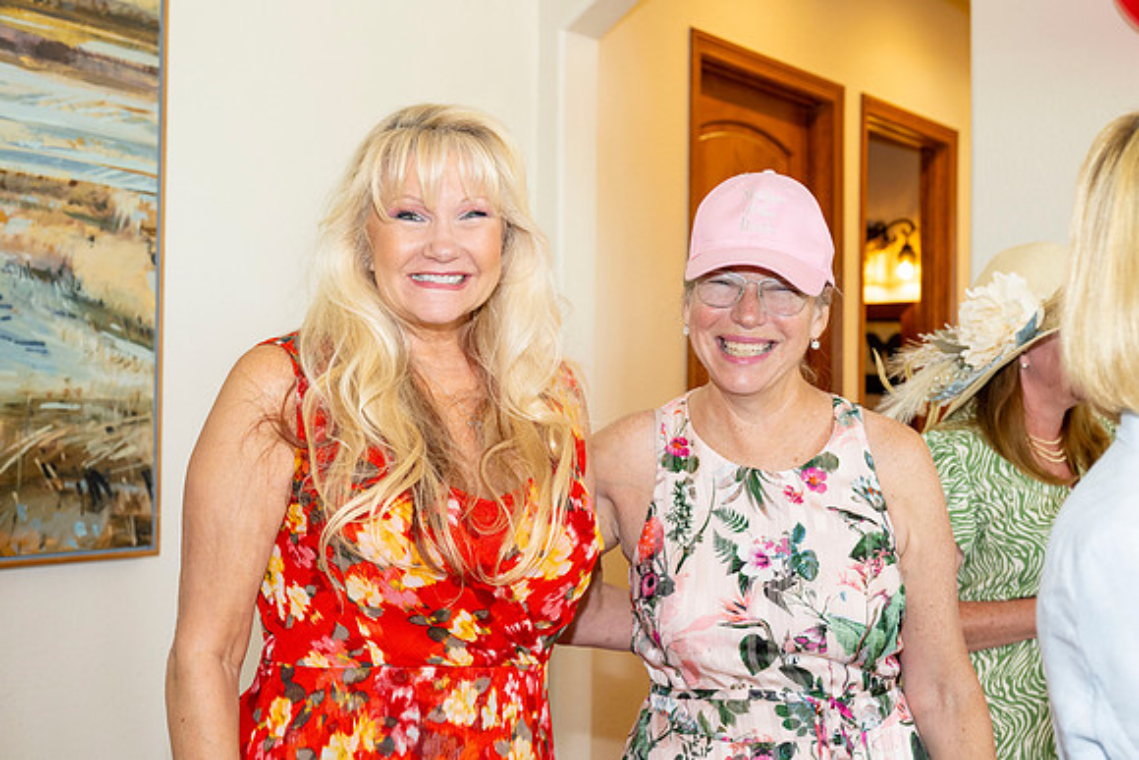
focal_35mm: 50
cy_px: 380
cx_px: 570
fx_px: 1582
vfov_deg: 27.0
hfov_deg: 39.6
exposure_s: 1/80
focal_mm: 50
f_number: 5.6
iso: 800
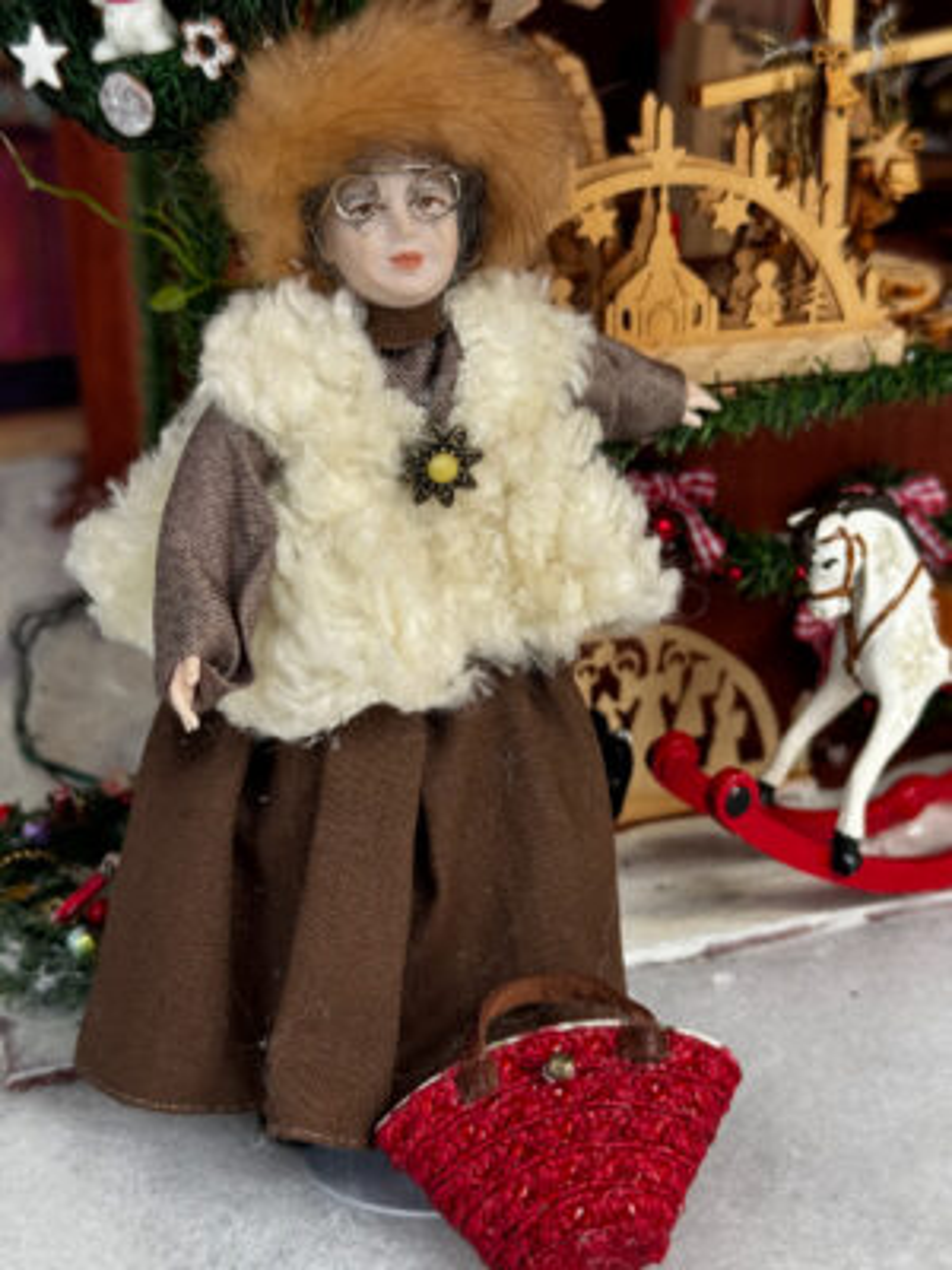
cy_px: 635
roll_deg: -0.5
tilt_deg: -25.6
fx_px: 1760
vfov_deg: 39.7
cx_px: 476
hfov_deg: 30.3
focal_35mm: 48
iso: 64
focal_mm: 6.76
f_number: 1.78
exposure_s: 1/693
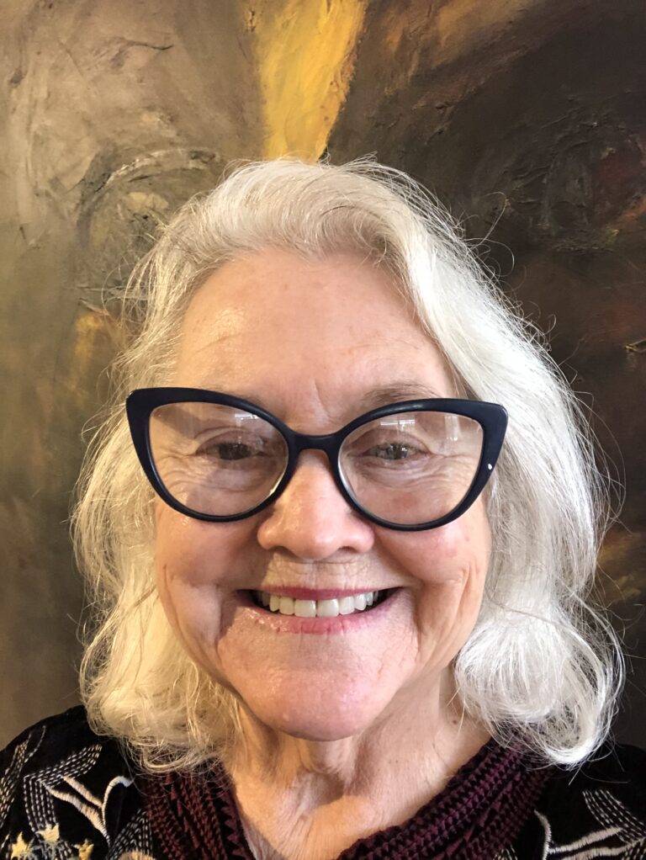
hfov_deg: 44.2
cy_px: 430
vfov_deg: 56.8
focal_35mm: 32
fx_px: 795
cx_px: 323
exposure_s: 1/60
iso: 250
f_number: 2.2
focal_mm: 2.87
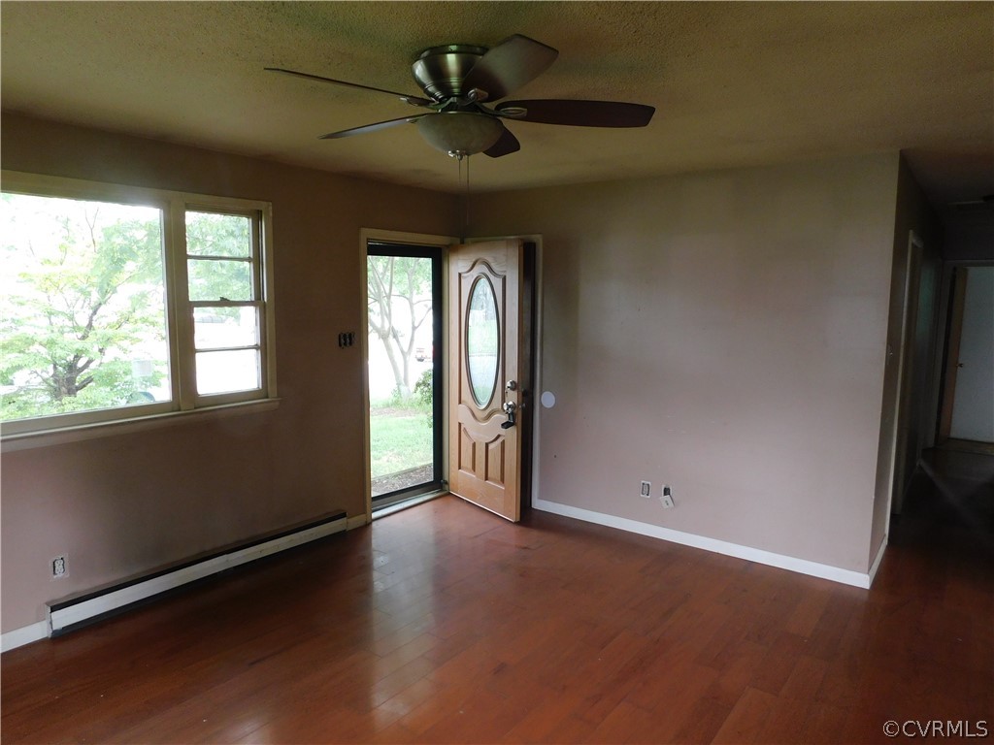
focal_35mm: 23
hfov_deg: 73.9
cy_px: 372
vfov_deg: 58.9
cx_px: 497
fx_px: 660
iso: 220
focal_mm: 4
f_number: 3
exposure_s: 1/30
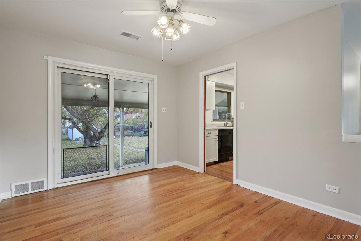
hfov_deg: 95.0
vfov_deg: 72.0
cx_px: 180
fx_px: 165
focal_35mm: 16
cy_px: 120
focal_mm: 11
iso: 800
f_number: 8
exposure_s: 1/20
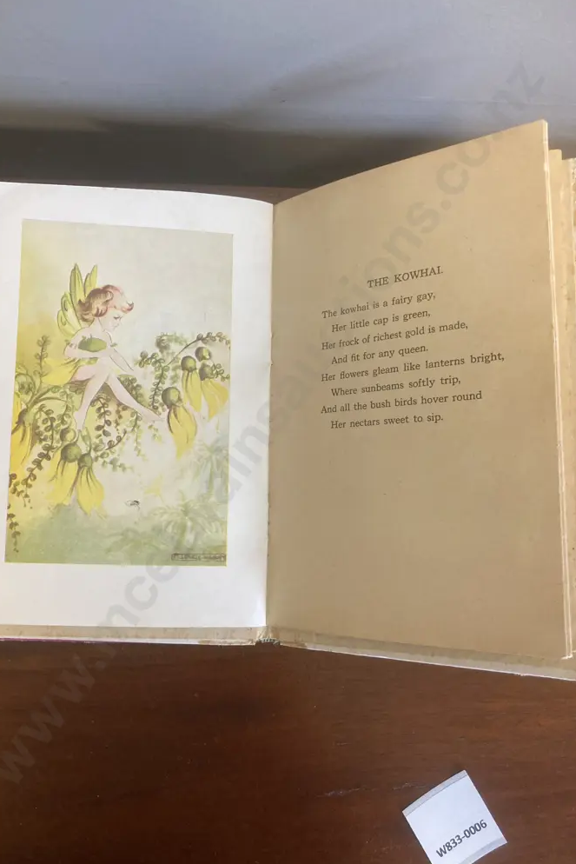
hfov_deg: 43.6
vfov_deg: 61.9
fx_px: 720
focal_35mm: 30
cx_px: 266
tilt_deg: -80.6
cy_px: 426
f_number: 1.8
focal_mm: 3.99
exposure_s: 1/60
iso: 200
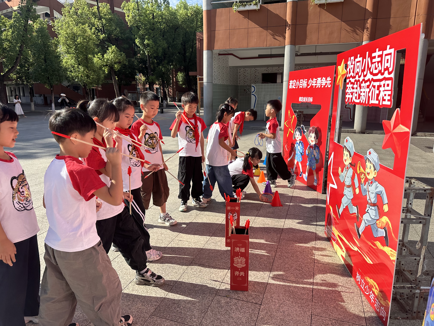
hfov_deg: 71.6
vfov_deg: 56.8
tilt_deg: -13.6
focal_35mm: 24
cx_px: 217
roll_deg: -0.2
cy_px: 163
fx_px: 301
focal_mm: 6.86
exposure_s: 1/3155
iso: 80
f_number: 1.78
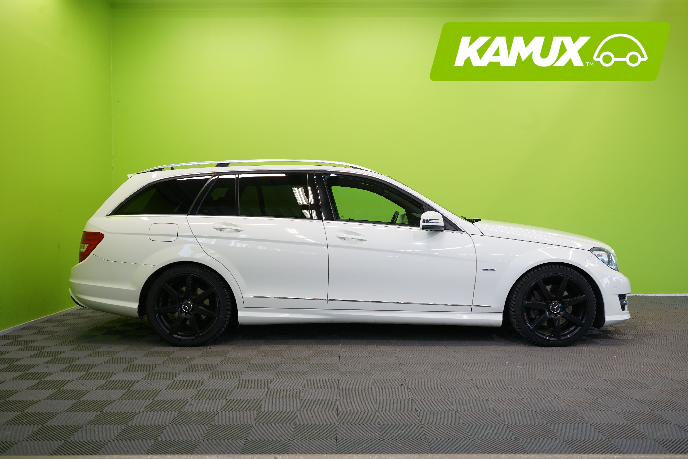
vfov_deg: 42.3
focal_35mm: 31
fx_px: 592
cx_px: 344
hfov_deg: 60.3
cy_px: 230
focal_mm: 31
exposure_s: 1/30
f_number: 6.3
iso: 500
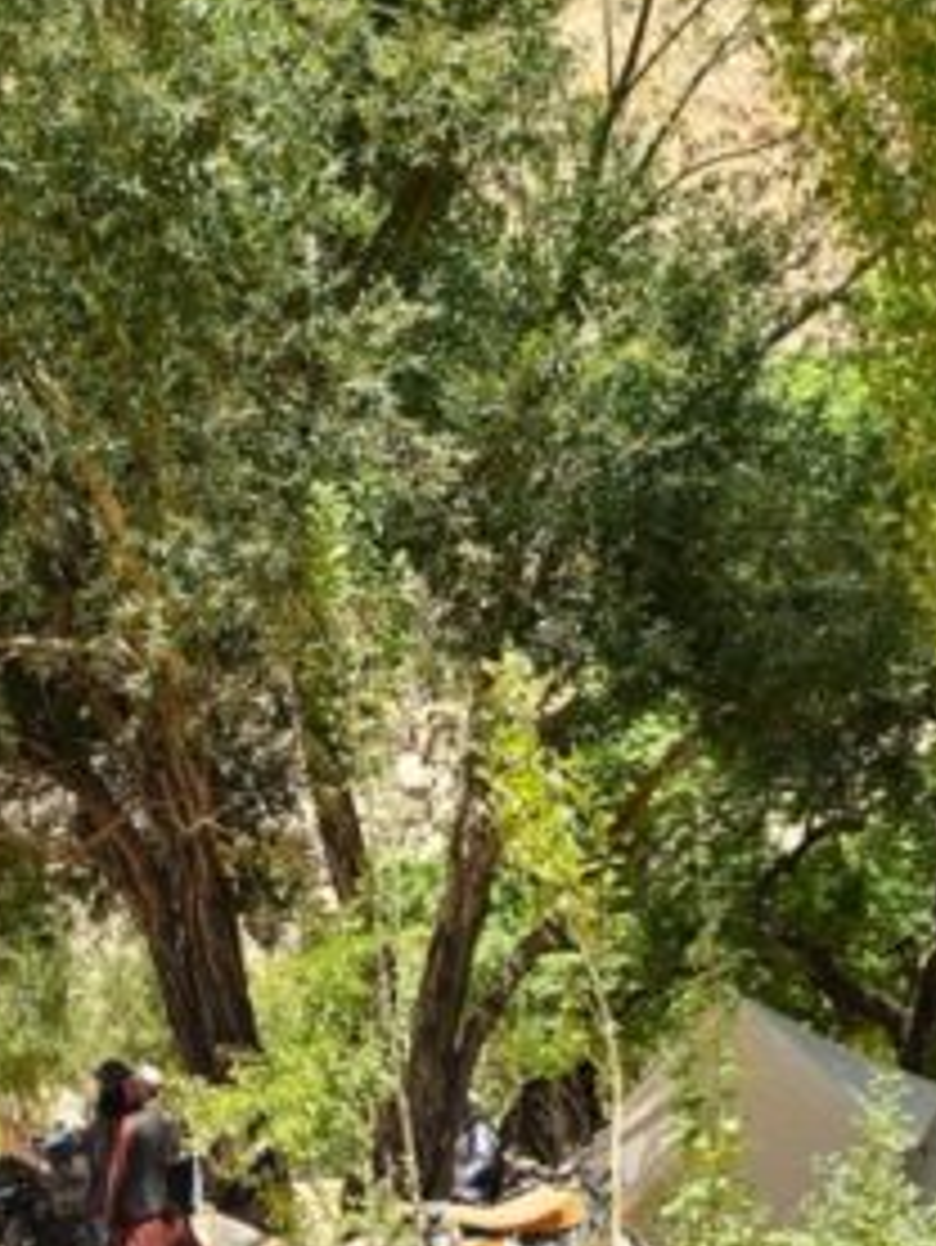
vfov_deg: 22.0
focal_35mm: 85
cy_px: 1295
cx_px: 288
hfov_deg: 17.3
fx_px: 3062
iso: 10
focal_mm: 6.3
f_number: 1.7
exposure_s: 1/235
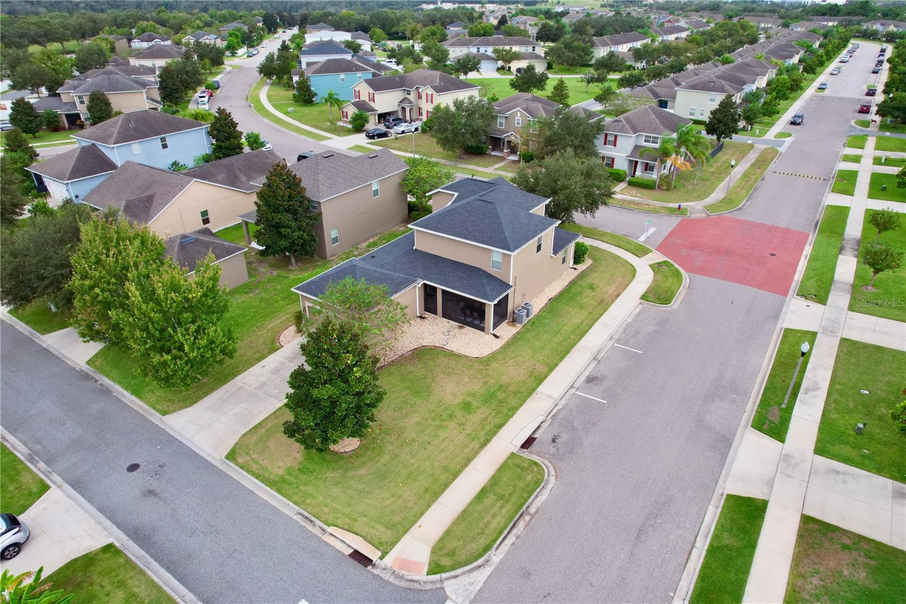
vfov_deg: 57.2
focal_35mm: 22
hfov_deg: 78.6
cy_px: 302
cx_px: 453
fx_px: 554
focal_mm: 8.38
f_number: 2.8
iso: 400
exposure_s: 1/400
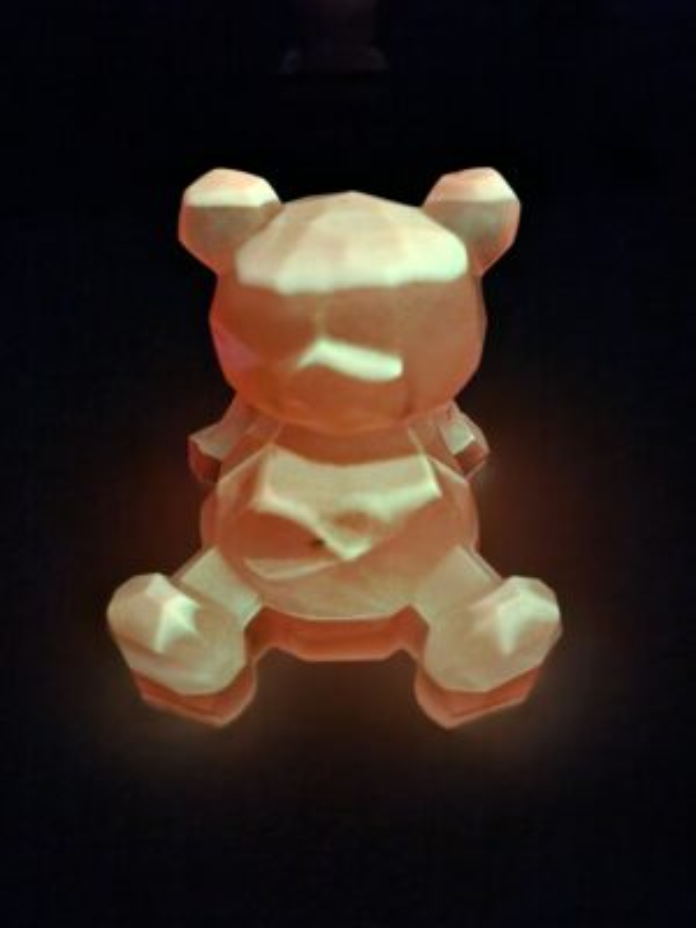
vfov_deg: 73.9
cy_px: 464
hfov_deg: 58.9
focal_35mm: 23
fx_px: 617
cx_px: 348
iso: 2000
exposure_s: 1/4.77
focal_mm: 5.4
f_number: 1.8
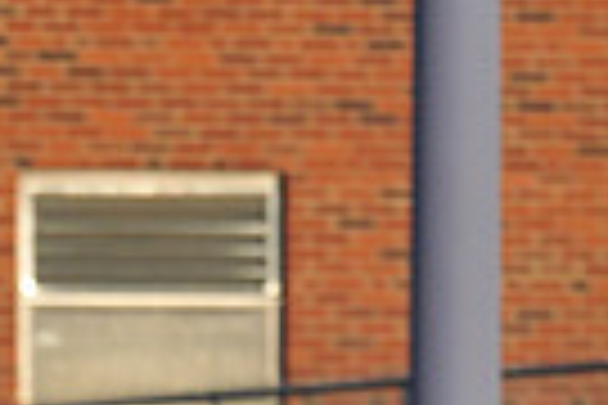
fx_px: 21196
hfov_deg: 1.6
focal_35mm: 1255
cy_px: 853
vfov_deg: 1.1
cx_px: 54
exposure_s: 1/2500
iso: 640
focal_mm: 195
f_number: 6.3
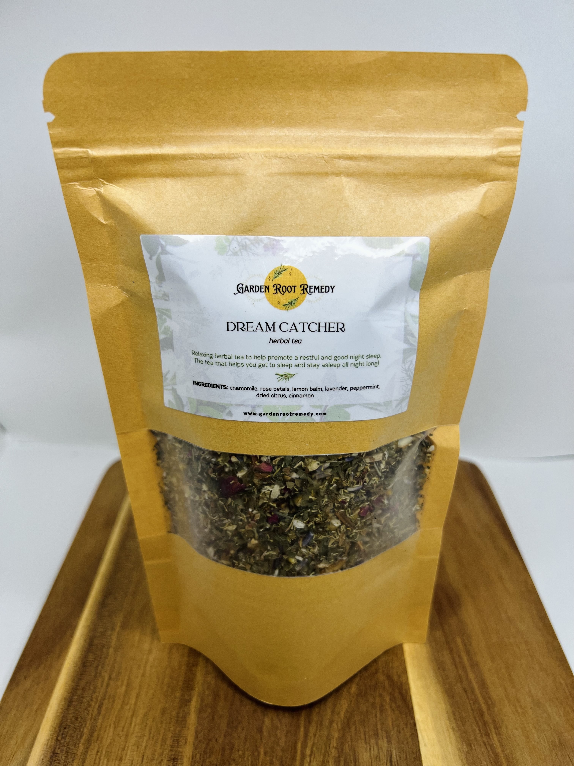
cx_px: 287
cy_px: 383
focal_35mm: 26
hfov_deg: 53.1
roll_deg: +0.8
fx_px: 575
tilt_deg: -29.2
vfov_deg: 67.3
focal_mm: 5.7
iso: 80
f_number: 1.5
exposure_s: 1/120
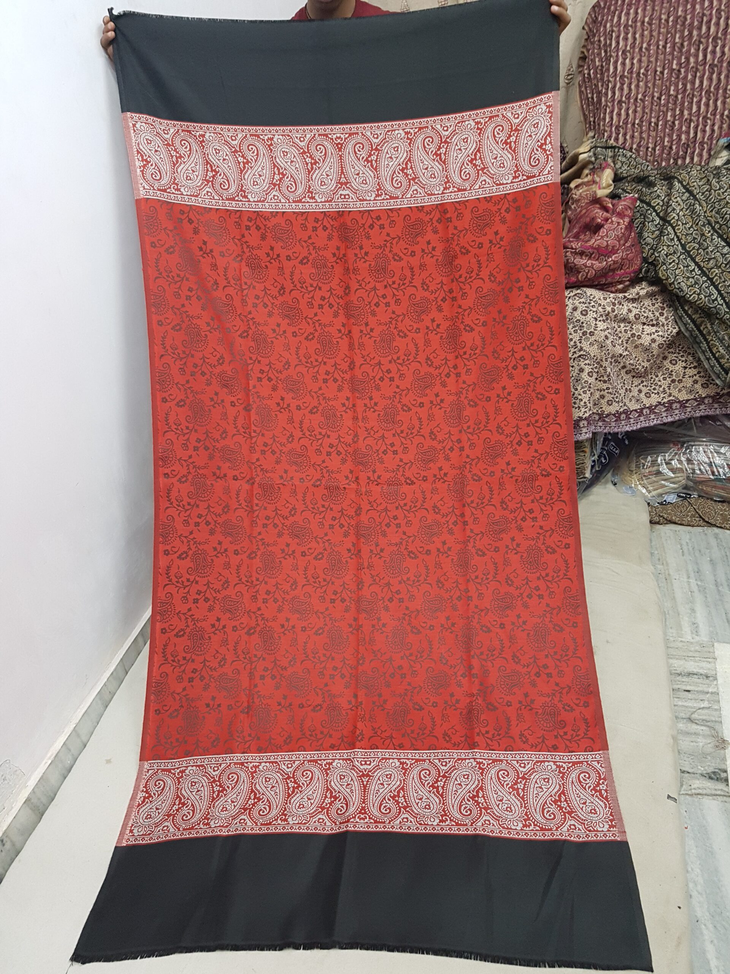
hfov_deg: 53.1
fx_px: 731
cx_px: 365
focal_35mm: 26
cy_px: 487
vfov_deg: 67.3
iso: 250
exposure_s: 1/25
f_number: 1.7
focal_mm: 4.2
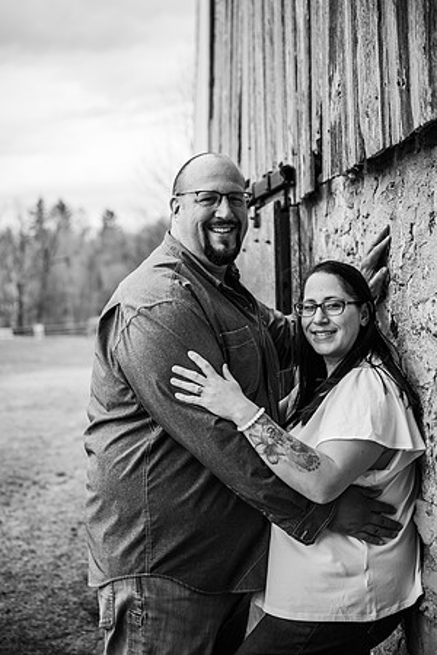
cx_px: 218
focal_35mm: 58
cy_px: 328
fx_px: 1056
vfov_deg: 34.5
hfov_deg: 23.4
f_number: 3.5
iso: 320
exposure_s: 1/250
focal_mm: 58
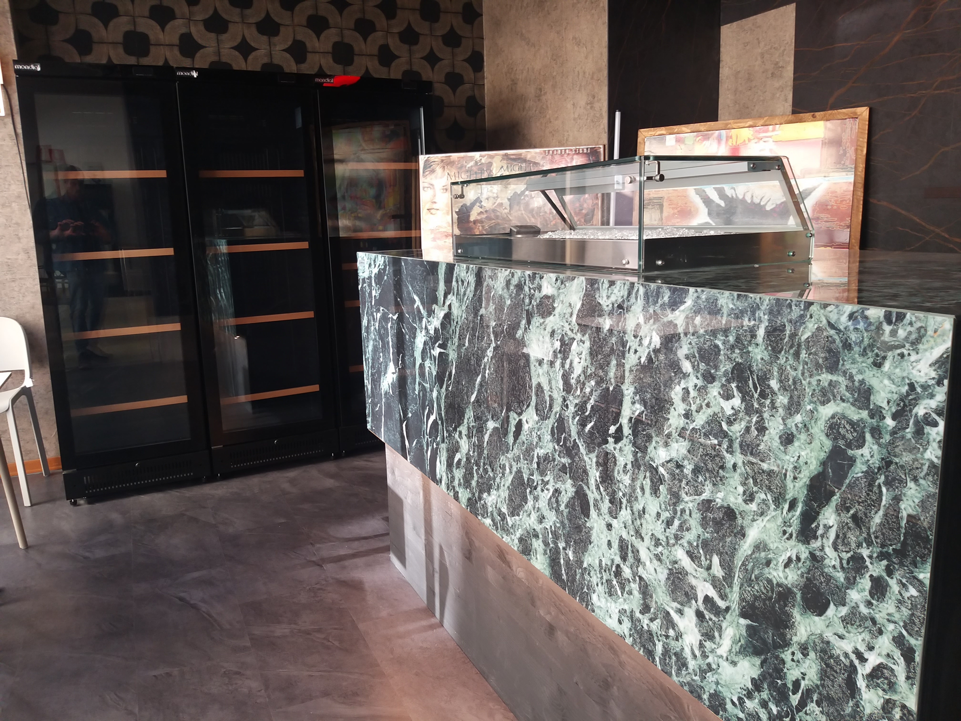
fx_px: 750
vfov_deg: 51.4
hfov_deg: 65.3
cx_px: 480
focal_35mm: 27
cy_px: 360
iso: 64
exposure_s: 1/100
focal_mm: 3.93
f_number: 1.7
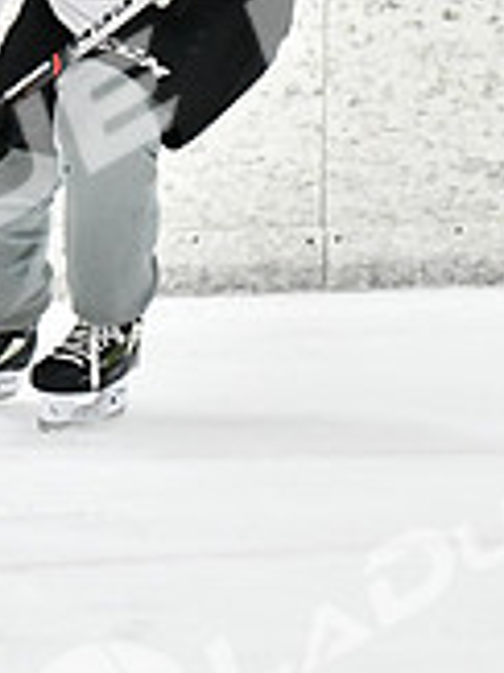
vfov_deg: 3.0
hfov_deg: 2.2
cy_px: 130
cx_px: 8
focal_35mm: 668
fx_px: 12985
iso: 6400
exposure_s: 1/1600
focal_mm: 130
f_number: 2.8
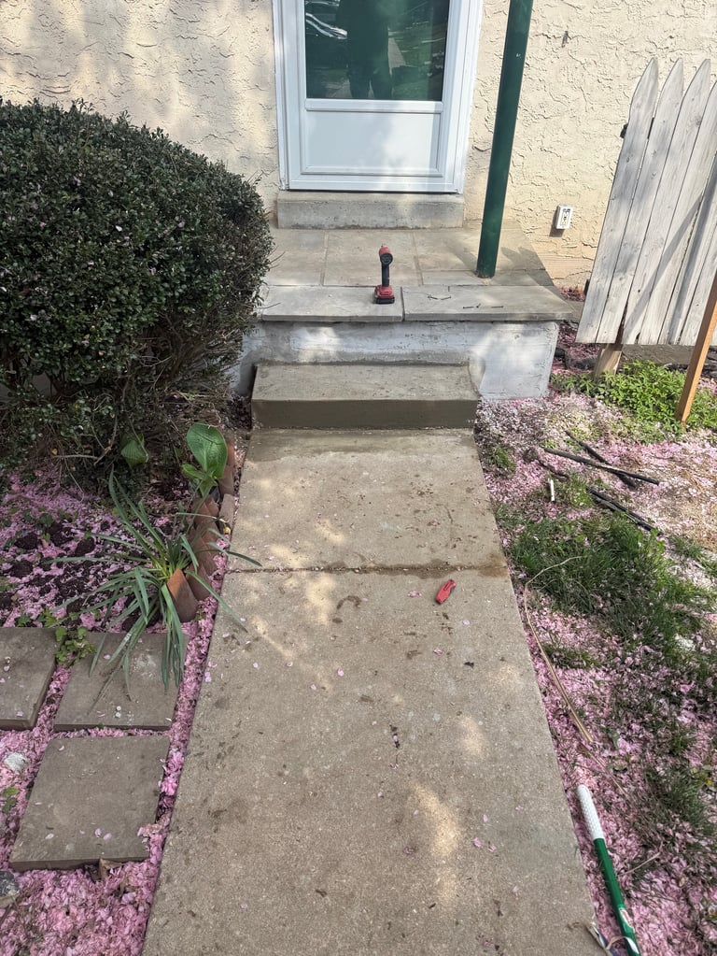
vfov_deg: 71.6
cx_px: 358
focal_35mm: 24
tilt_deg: -33.5
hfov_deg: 56.8
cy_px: 478
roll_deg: +0.1
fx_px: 662
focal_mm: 6.76
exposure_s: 1/1689
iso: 80
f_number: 1.78
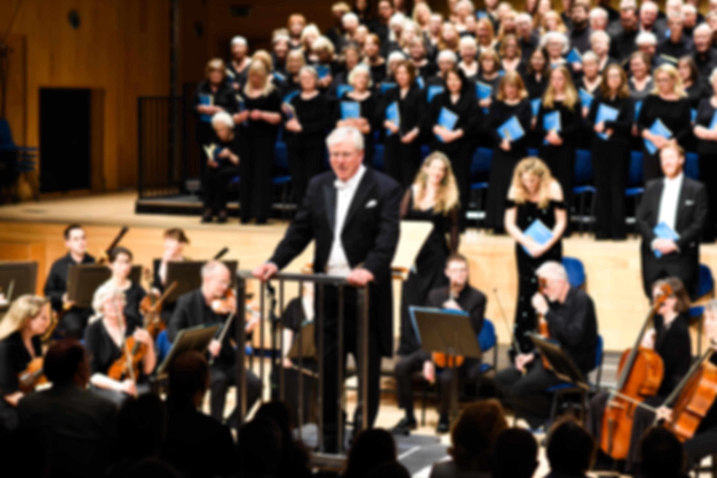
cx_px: 358
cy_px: 239
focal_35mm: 85
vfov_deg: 16.1
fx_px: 1693
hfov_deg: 23.9
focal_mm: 85
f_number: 2.8
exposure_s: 1/60
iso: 560
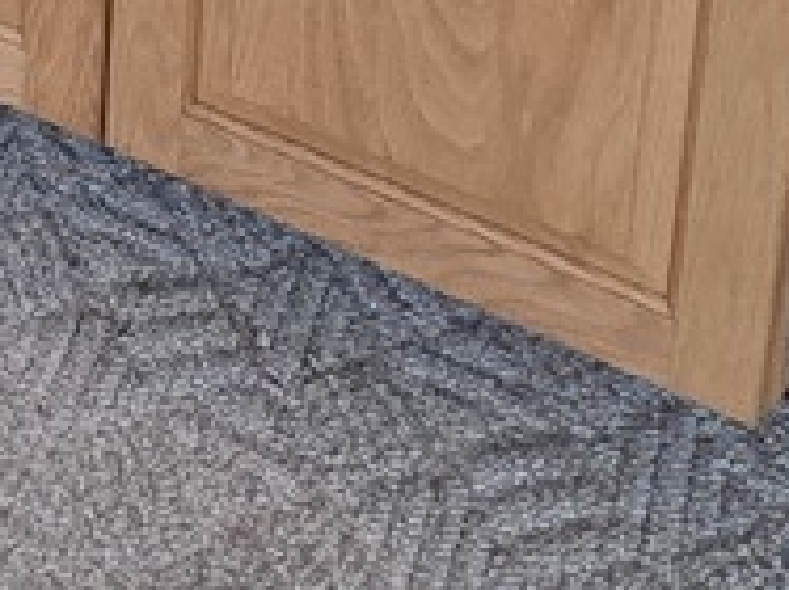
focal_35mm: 100
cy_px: -1378
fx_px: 2278
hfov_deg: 18.8
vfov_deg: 9.7
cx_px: -110
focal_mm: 2.2
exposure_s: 1/120
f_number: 1.9
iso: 250
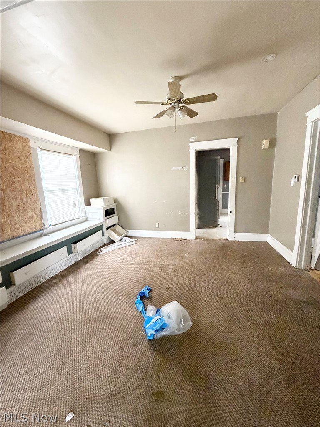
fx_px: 173
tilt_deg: -8.2
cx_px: 160
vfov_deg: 102.1
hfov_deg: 85.7
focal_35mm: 14
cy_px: 214
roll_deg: +2.4
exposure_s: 1/60
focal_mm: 2.22
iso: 500
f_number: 2.2
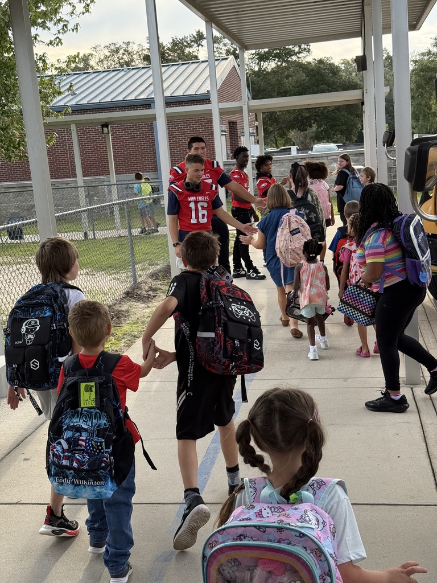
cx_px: 218
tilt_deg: -10.8
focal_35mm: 48
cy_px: 292
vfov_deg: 39.7
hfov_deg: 30.3
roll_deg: +4.6
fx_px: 808
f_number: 1.78
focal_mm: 6.76
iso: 100
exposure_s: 1/810
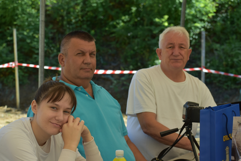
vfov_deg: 13.1
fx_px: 703
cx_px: 120
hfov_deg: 19.4
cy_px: 80
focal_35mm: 105
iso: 200
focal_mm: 70
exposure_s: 1/250
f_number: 6.3
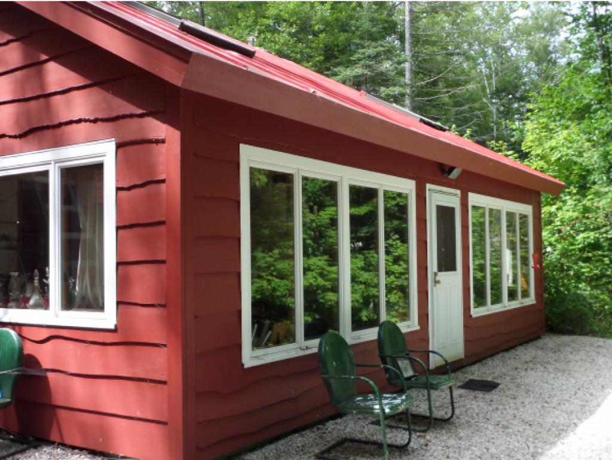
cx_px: 306
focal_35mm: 41
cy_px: 230
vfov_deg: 35.2
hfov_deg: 45.8
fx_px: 725
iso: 100
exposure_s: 1/180
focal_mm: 6.8
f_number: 3.6
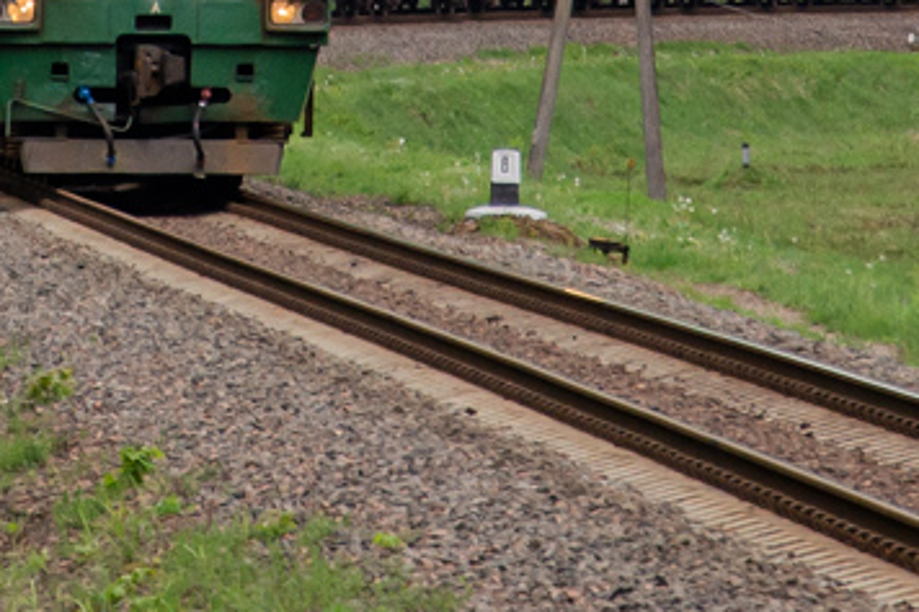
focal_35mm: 618
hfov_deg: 3.3
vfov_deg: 2.2
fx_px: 15768
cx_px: 431
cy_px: -380
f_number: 6.3
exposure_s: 1/320
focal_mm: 98
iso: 320
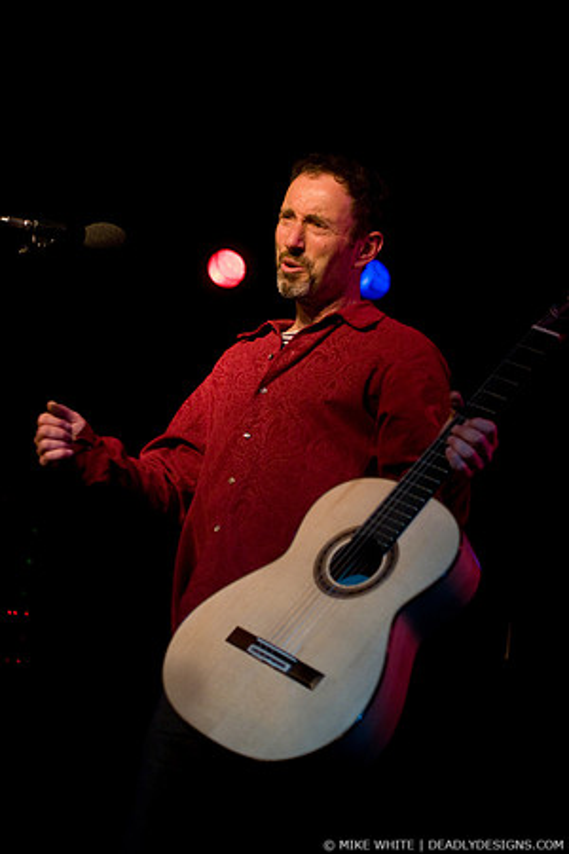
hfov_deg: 18.9
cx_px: 284
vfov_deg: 28.1
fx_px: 1707
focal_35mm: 72
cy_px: 427
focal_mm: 48
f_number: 2.8
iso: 800
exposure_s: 1/160
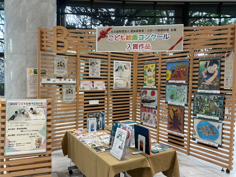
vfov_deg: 48.2
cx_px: 118
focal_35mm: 29
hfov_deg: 61.7
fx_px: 198
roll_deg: -0.2
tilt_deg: -2.3
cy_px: 88
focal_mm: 3
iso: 100
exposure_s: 1/60
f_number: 1.8
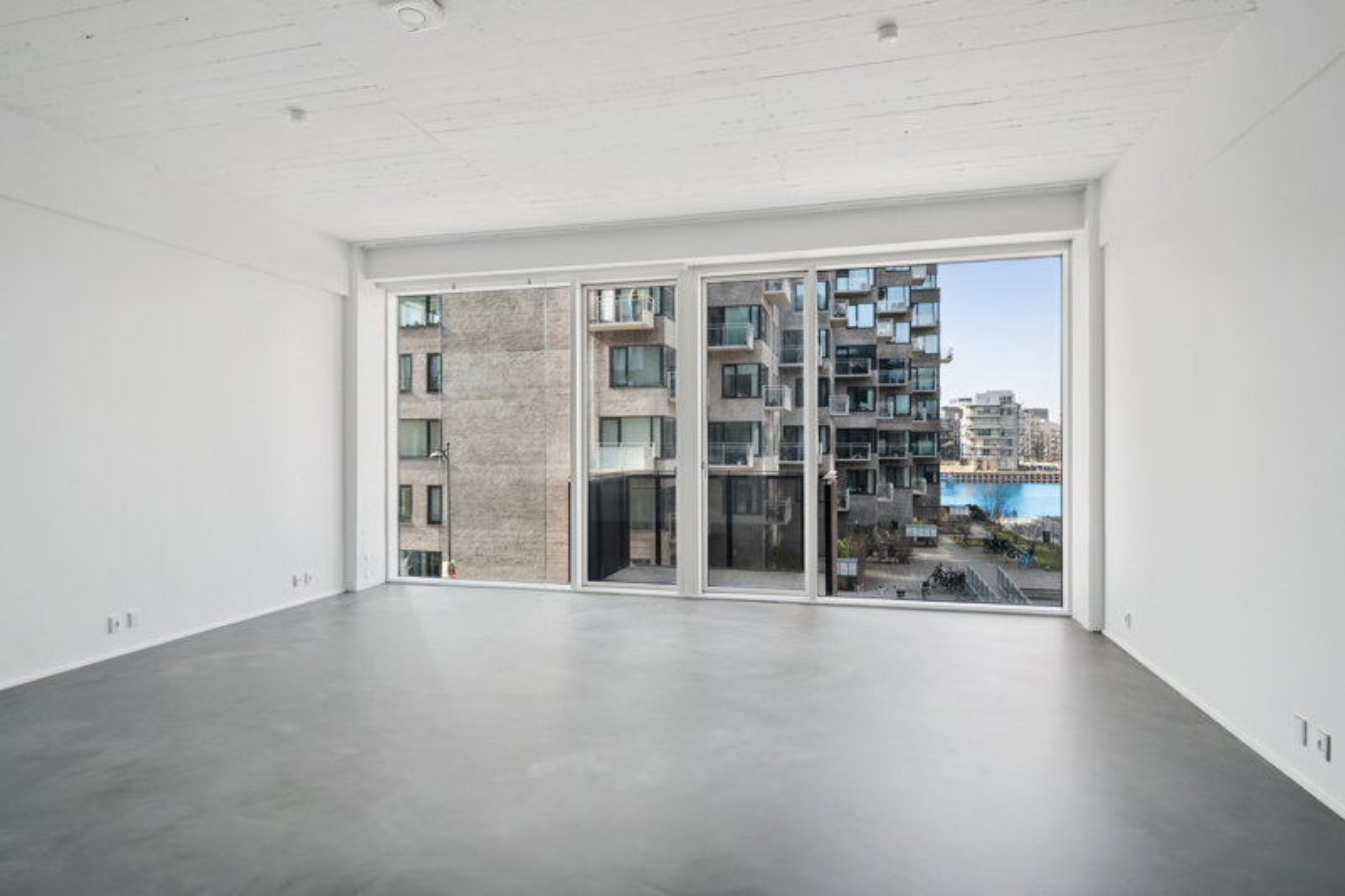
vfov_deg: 64.5
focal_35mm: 19
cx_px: 672
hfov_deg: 86.9
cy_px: 448
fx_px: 710
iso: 400
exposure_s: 1/500
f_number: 4
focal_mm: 19
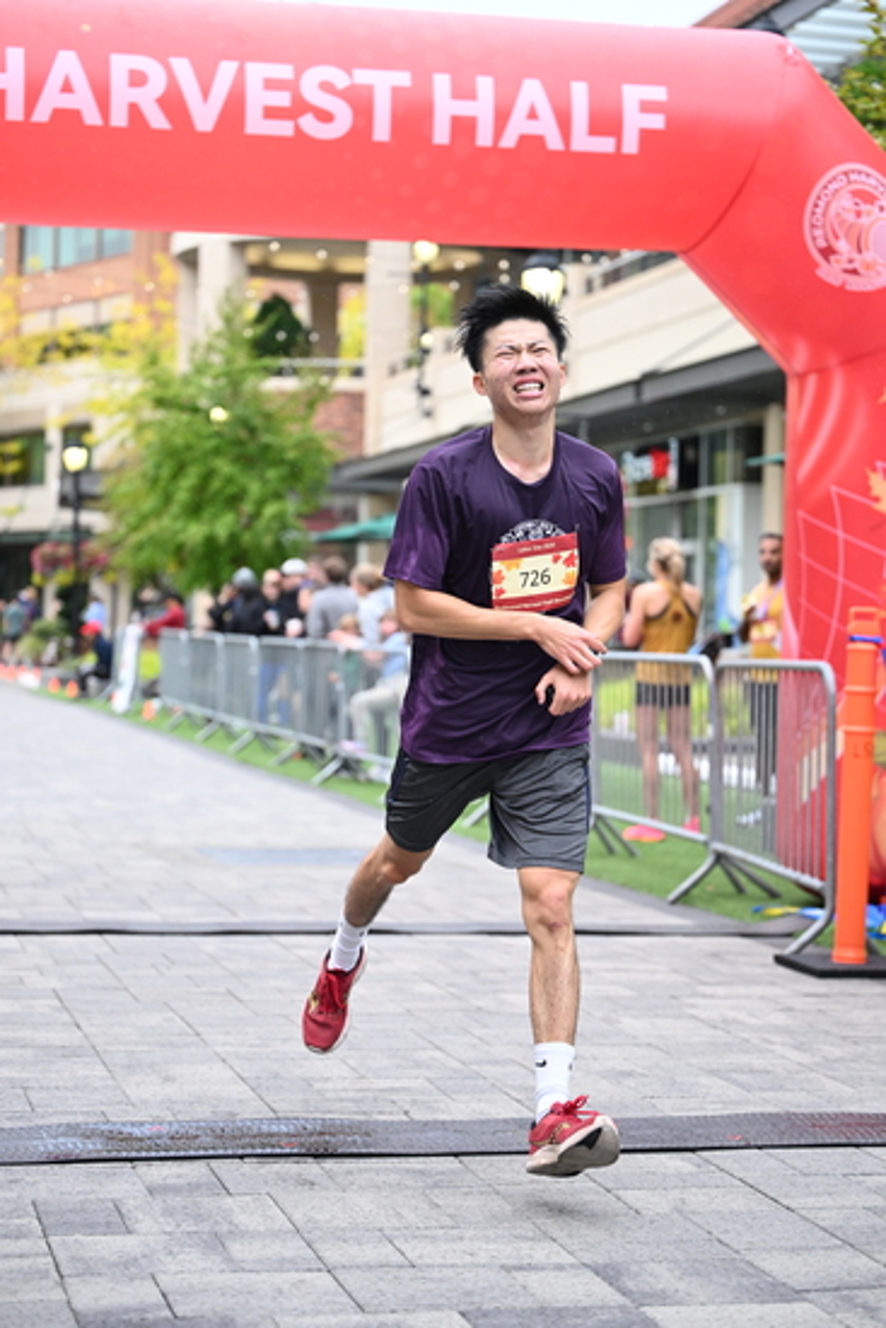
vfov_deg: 28.8
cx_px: 443
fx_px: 2582
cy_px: 664
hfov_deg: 19.5
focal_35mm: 70
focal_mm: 70
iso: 1250
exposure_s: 1/1600
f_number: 2.8
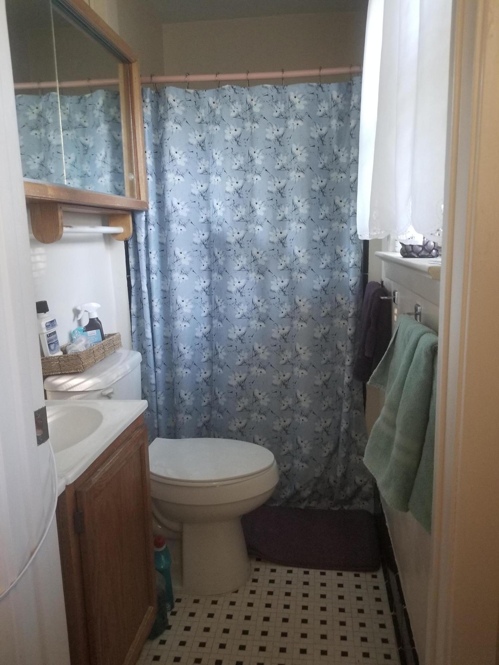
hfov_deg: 53.1
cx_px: 250
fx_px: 500
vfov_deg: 67.3
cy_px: 332
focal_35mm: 26
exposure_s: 1/40
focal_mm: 4.25
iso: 200
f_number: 1.7
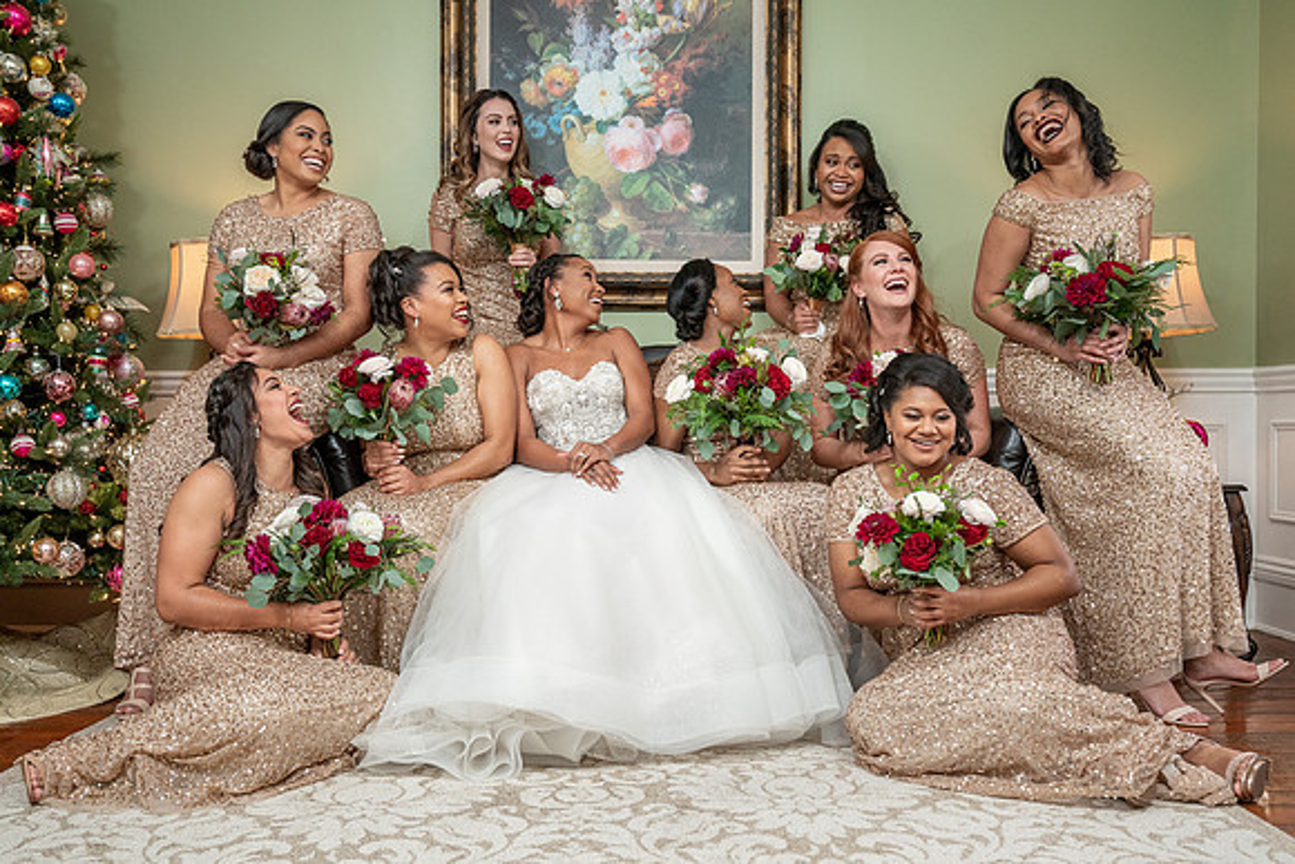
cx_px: 637
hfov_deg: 54.5
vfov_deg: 37.9
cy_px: 462
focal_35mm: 35
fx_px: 1257
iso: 2000
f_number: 5.6
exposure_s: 1/250
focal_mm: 32
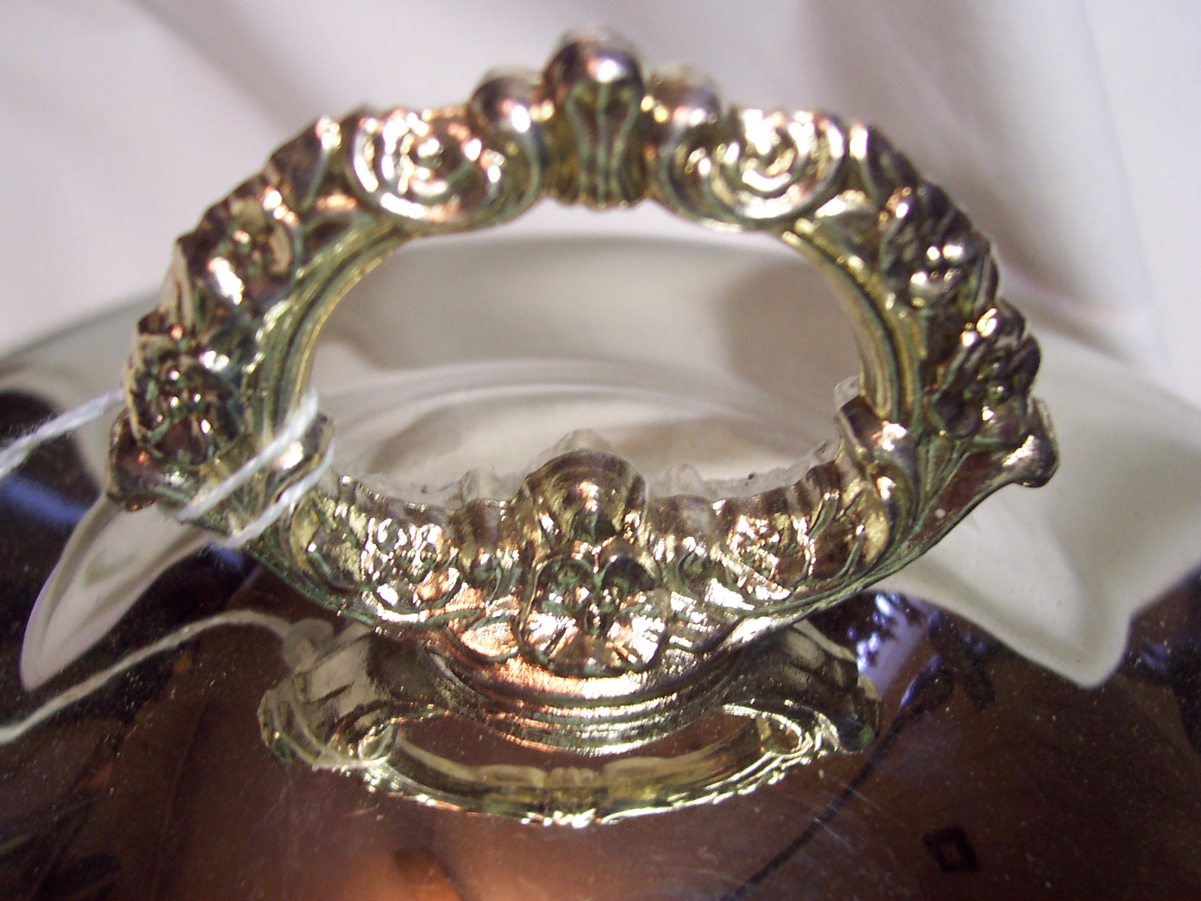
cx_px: 600
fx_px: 1284
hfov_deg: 50.1
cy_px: 450
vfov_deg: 38.7
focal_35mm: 37
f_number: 2.8
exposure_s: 1/30
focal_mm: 5.6
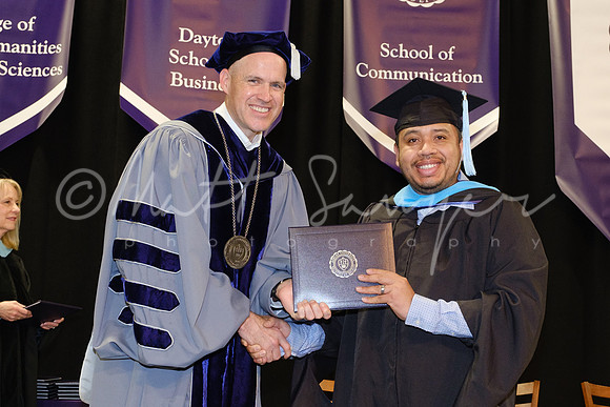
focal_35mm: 54
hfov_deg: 37.1
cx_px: 360
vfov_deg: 25.2
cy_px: 256
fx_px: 907
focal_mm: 22.7
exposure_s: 1/125
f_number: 4
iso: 1250
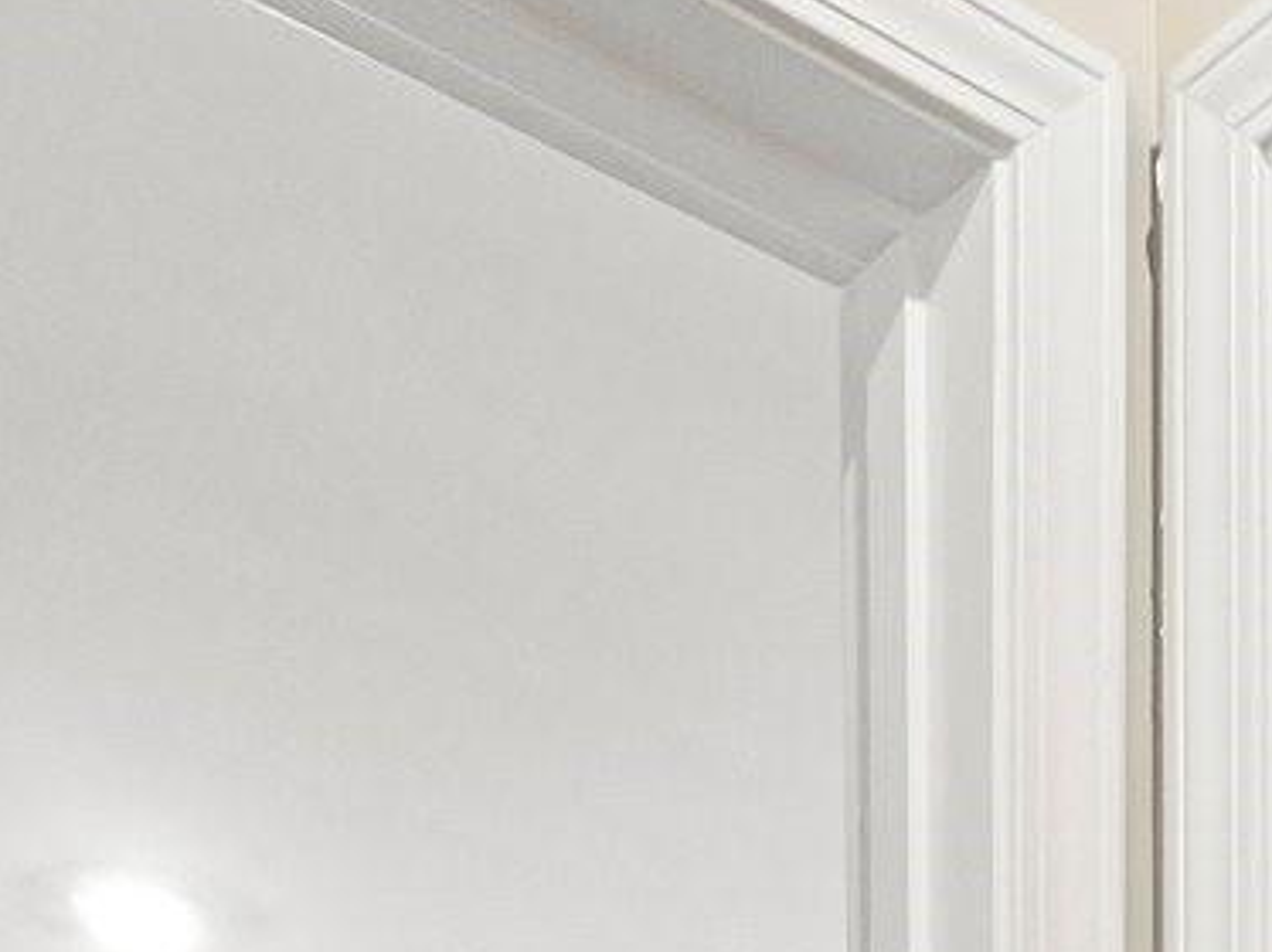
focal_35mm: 79
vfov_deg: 13.8
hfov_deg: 24.0
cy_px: 2229
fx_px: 2901
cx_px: 1167
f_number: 8
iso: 400
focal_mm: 10
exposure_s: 1/8
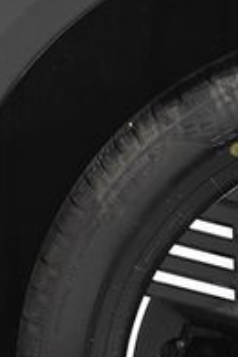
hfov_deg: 8.0
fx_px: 1656
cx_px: 386
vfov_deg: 12.1
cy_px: 378
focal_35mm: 167
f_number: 4.2
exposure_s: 1/320
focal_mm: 34
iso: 2500
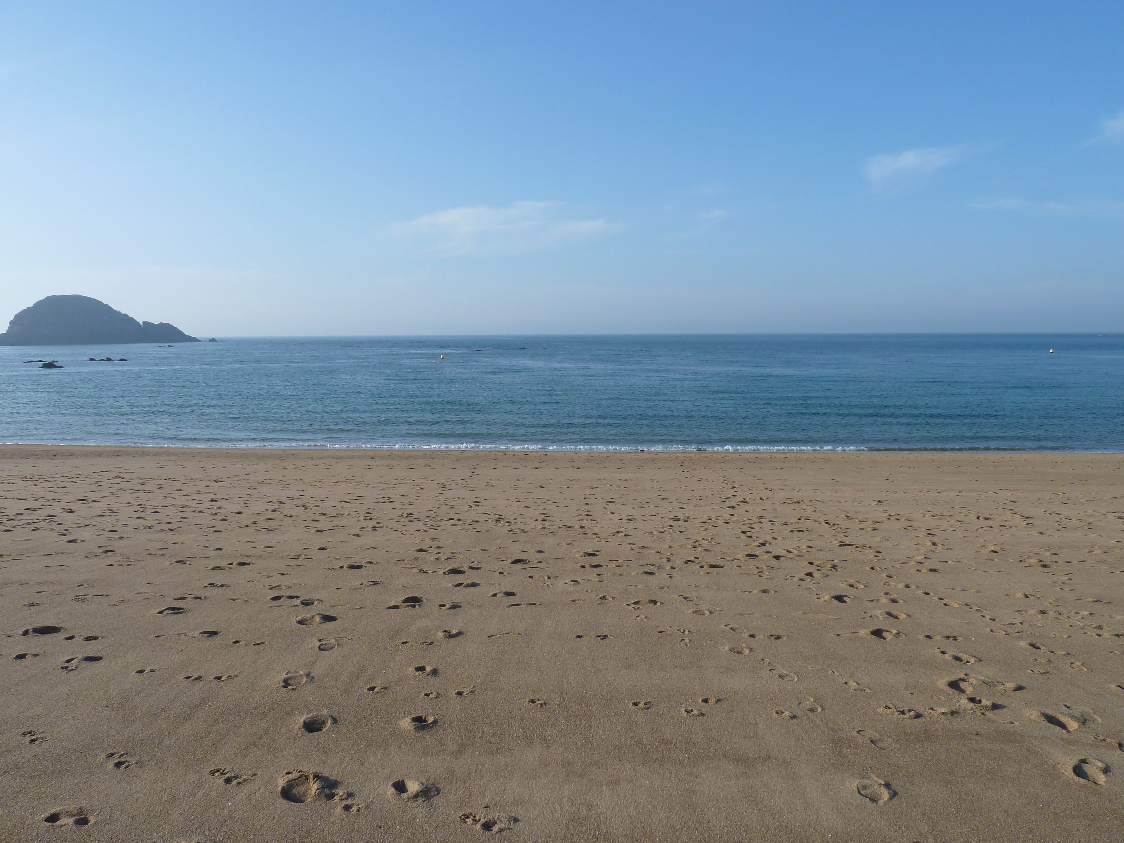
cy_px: 422
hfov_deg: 69.4
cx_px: 562
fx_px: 812
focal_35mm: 25
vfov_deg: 54.9
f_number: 4.5
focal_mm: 4.1
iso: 80
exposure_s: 1/500
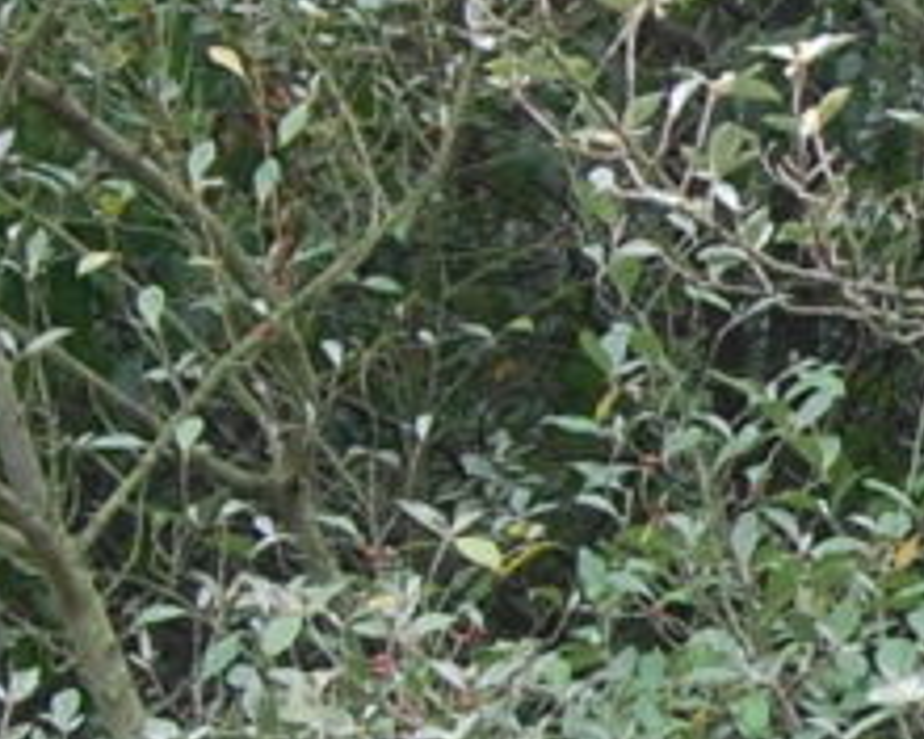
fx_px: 6454
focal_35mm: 236
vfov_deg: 6.6
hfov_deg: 7.9
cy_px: 443
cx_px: 1634
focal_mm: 24
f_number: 7.1
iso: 400
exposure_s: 1/30
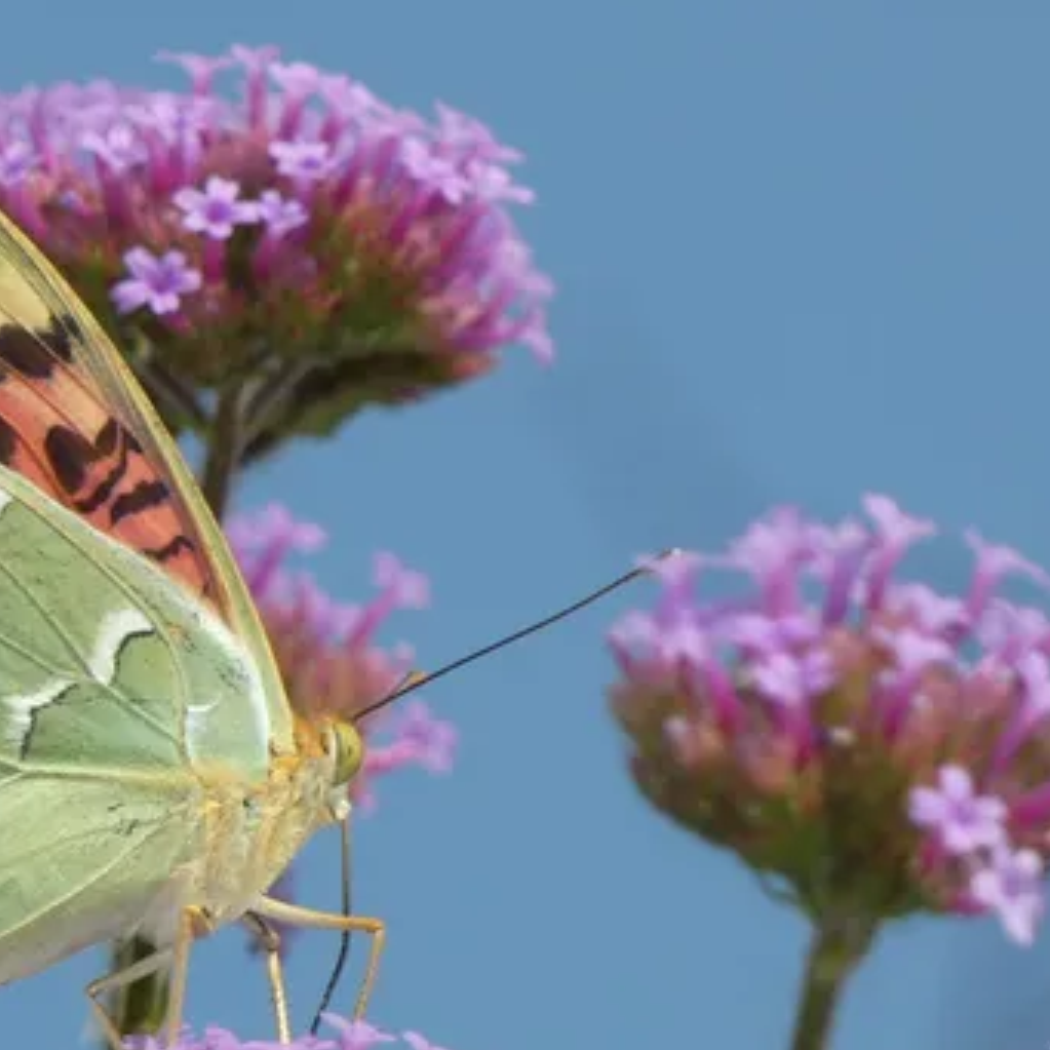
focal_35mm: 580
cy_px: 659
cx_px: 293
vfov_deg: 3.0
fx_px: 19904
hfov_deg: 3.0
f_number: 5.6
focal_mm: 62.7
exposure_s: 1/400
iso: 80
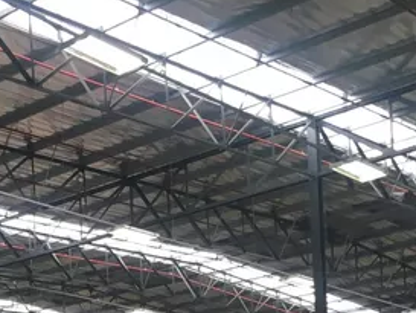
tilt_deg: +4.6
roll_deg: +0.9
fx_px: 1022
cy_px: 443
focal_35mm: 85
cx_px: 18
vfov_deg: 16.2
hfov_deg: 22.3
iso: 32
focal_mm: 4.15
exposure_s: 1/33
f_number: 2.2
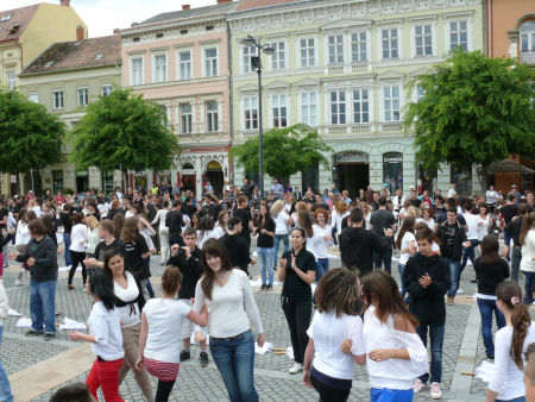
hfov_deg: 52.6
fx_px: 541
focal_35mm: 35
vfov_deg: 40.7
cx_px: 268
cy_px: 201
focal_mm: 7.4
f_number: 5.6
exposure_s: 1/320
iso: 100
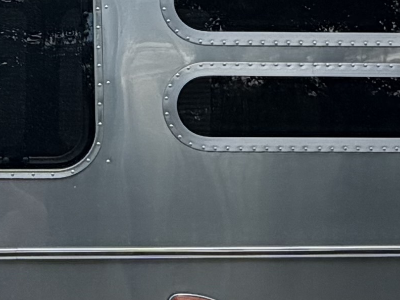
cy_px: -19
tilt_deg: +6.6
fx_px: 1167
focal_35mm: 101
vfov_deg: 14.4
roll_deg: +0.4
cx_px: 63
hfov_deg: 19.2
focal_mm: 2.22
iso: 40
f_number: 2.2
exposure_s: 1/619
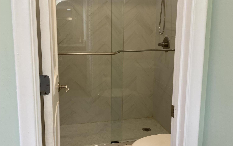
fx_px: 235
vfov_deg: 34.4
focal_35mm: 37
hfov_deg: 52.8
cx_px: 116
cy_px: 67
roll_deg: -0.5
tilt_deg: -9.2
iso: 80
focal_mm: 4.25
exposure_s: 1/60
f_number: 1.8
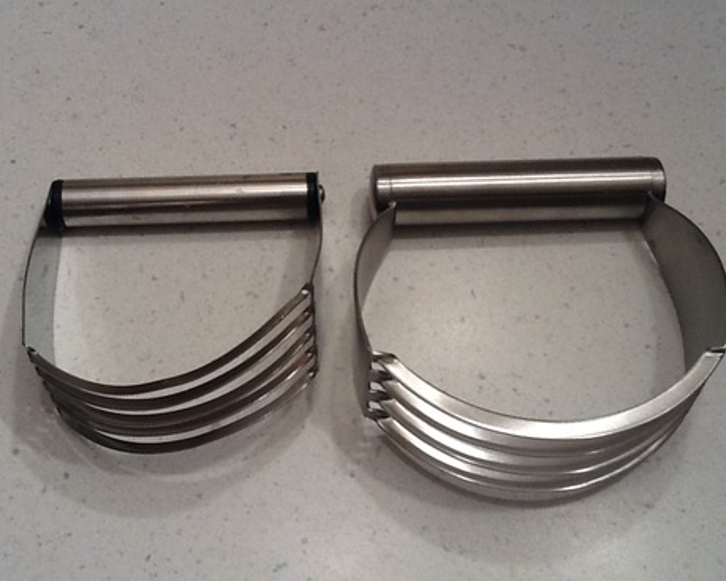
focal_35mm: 34
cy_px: 294
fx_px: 730
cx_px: 362
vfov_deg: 43.3
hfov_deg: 52.9
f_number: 2.4
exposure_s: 1/40
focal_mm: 2.03
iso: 80
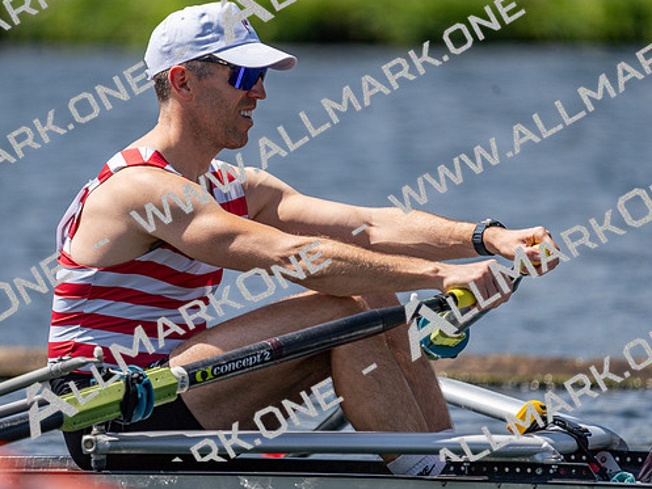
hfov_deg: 3.3
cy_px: 237
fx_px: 11304
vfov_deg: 2.5
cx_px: 293
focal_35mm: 600
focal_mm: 535
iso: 250
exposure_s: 1/2000
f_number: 6.3
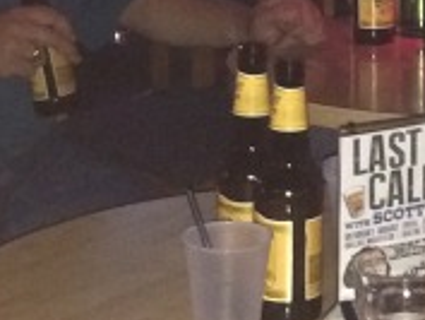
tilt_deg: -10.8
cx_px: 475
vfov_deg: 8.8
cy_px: -48
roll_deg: -0.5
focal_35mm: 168
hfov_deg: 11.6
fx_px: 2064
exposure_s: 1/16
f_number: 2.2
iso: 400
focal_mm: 4.15
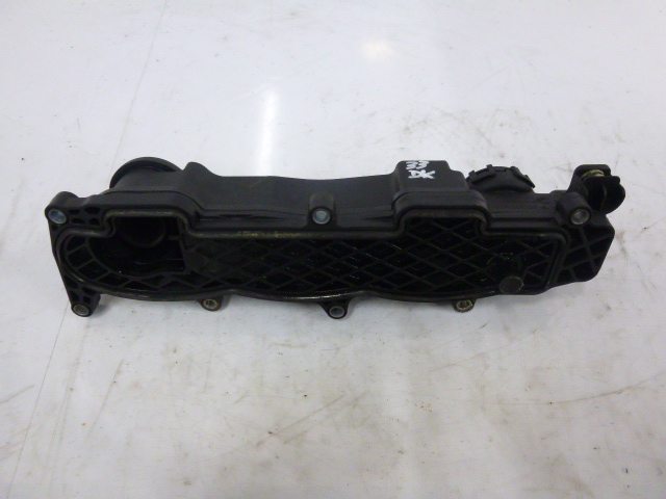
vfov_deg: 54.9
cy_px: 250
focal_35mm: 25
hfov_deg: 69.4
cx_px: 333
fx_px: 481
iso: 400
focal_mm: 4.5
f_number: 3.9
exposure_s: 1/13
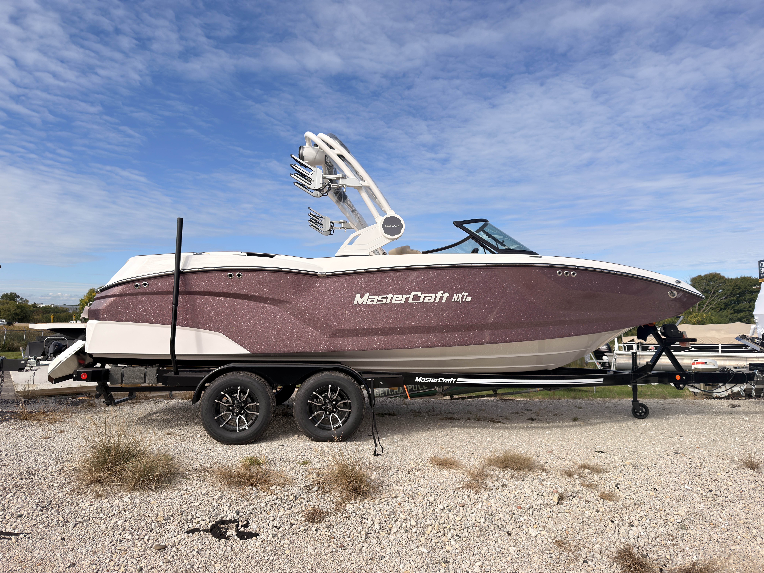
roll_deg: -0.7
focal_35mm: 24
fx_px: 530
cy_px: 286
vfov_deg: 56.8
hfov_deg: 71.6
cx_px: 382
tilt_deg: +0.3
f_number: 1.78
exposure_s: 1/4386
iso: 64
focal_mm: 6.76
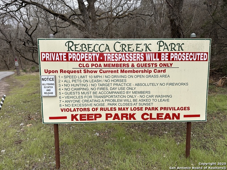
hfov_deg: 71.6
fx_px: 157
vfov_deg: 56.8
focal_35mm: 24
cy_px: 85
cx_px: 114
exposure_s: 1/1453
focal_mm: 6.86
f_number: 1.78
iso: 80
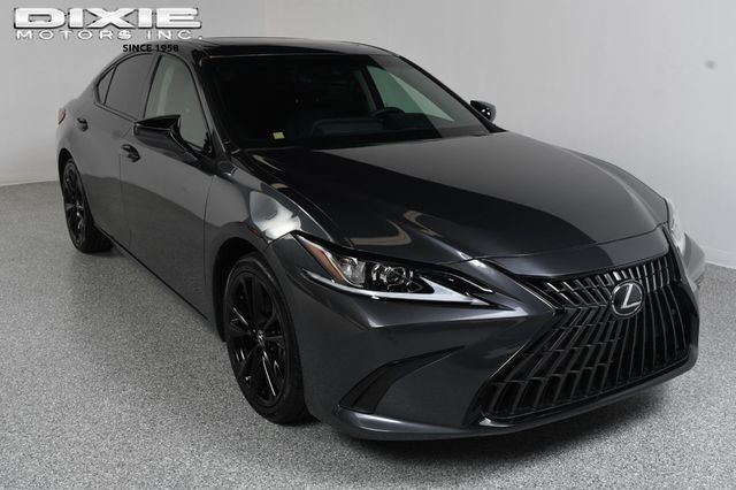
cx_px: 368
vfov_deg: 34.2
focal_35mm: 39
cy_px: 245
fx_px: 797
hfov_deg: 49.6
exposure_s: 1/160
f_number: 10
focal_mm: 26
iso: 100
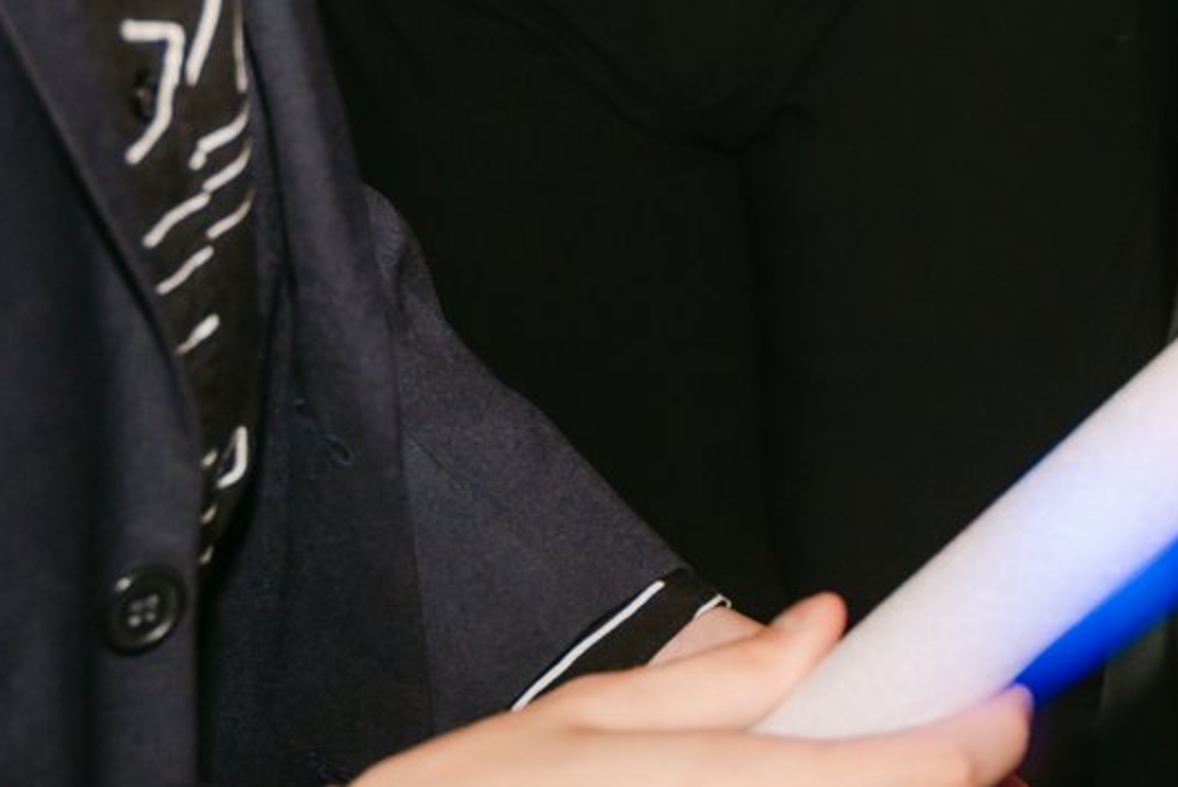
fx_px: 4322
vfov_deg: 10.0
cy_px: -441
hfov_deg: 14.9
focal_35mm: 132
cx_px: 1471
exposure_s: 1/125
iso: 320
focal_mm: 28
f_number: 3.2
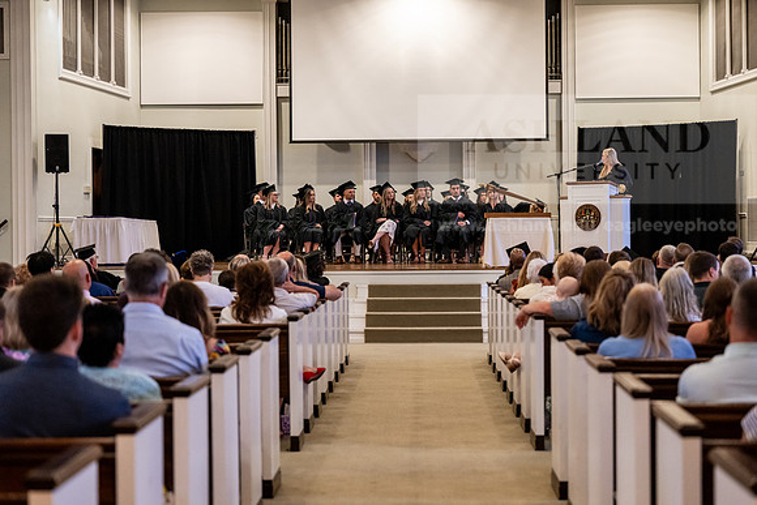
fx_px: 1472
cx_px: 378
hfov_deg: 28.8
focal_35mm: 70
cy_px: 252
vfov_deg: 19.5
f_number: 3.2
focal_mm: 70
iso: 4000
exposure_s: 1/200
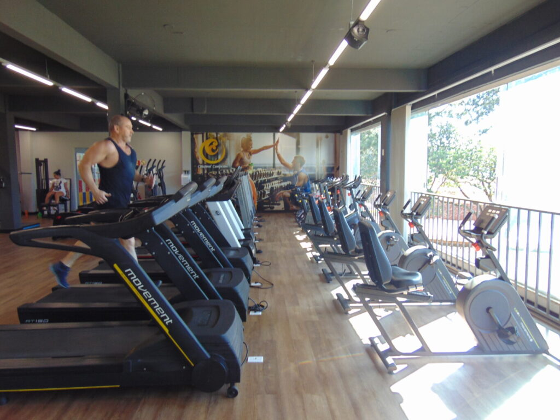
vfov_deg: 54.9
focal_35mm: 25
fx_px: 404
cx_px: 280
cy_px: 210
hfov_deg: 69.4
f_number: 3
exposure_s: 1/50
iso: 80
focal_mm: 4.5
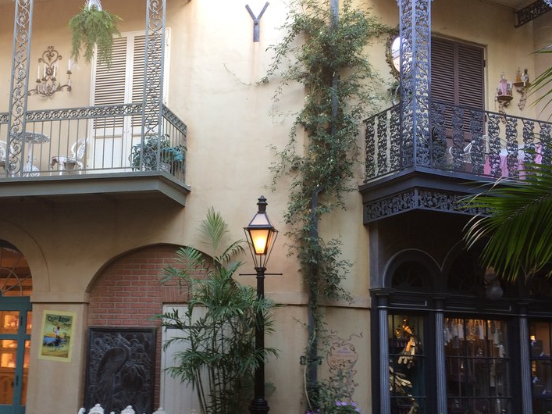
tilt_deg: +7.3
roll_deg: -0.2
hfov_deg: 44.6
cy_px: 245
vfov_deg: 34.2
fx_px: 670
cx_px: 228
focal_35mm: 42
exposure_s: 1/60
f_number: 2.2
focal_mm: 4.15
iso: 40
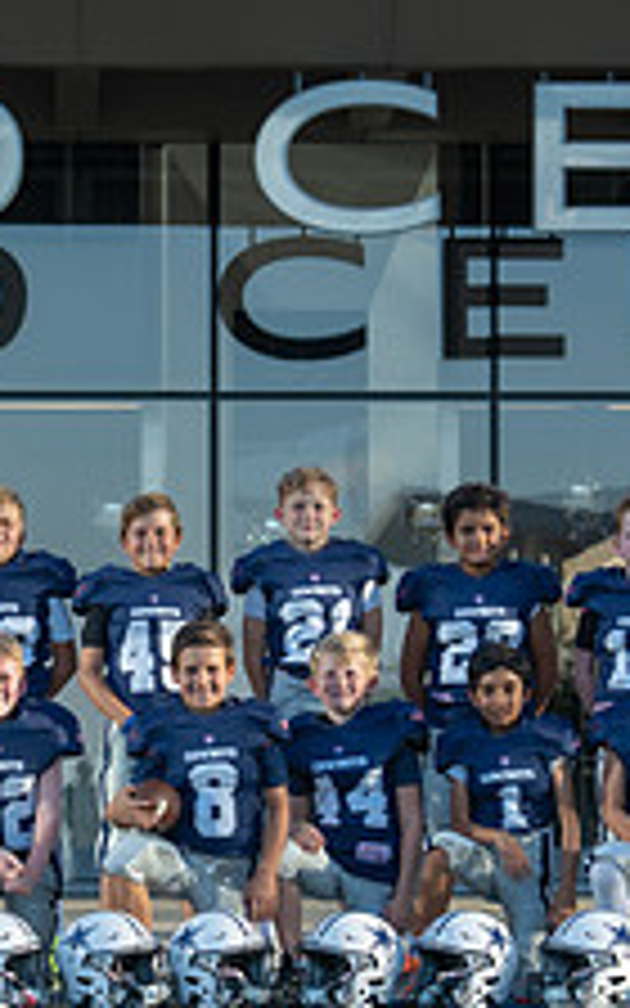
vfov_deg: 10.2
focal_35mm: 206
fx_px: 5659
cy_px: 613
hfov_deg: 6.4
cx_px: 156
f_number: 4
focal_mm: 70
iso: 100
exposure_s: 1/320
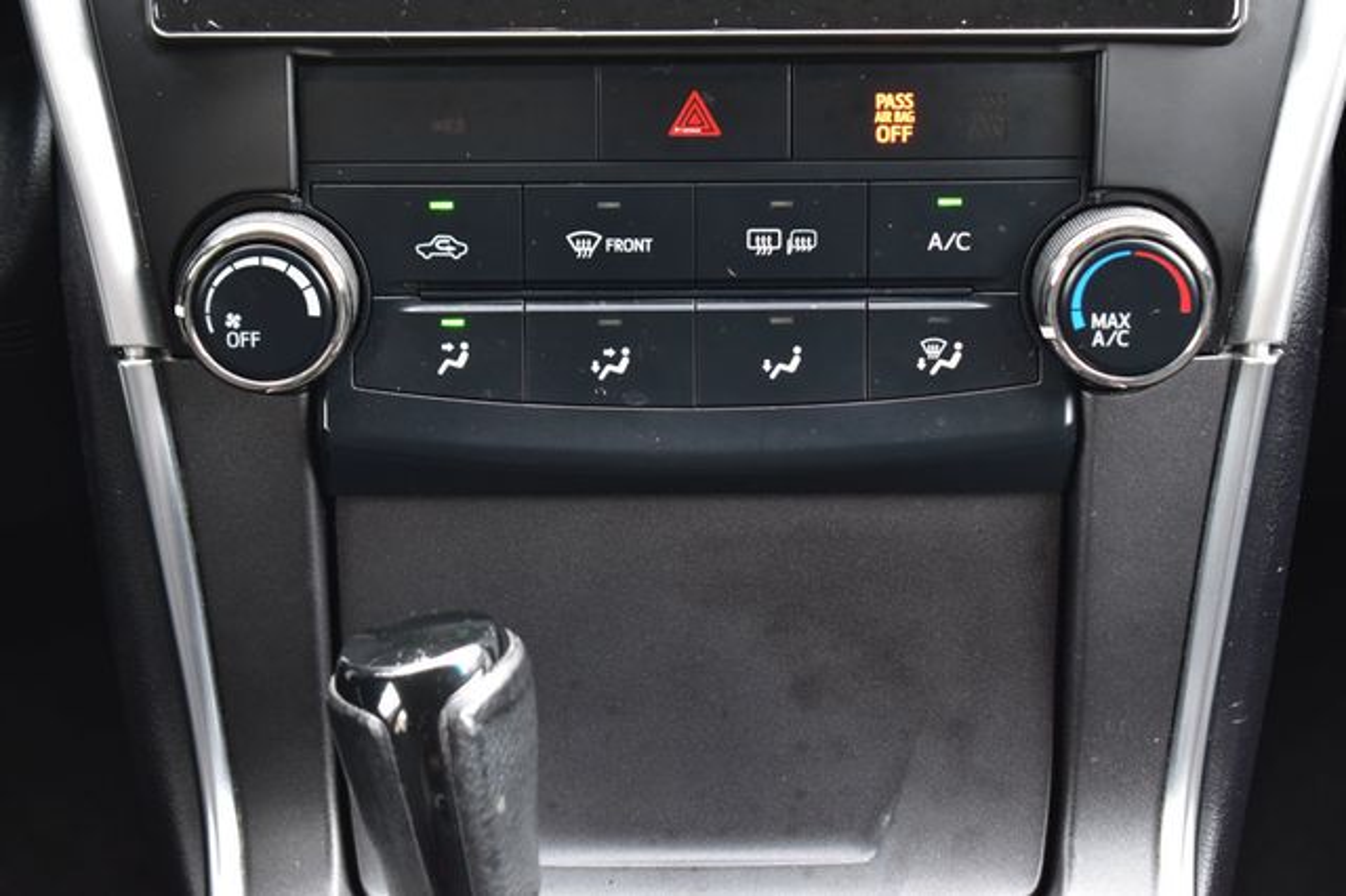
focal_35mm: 82
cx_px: 673
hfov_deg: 24.6
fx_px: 3083
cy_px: 448
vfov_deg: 16.5
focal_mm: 55
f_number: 6.3
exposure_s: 1/15
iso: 400
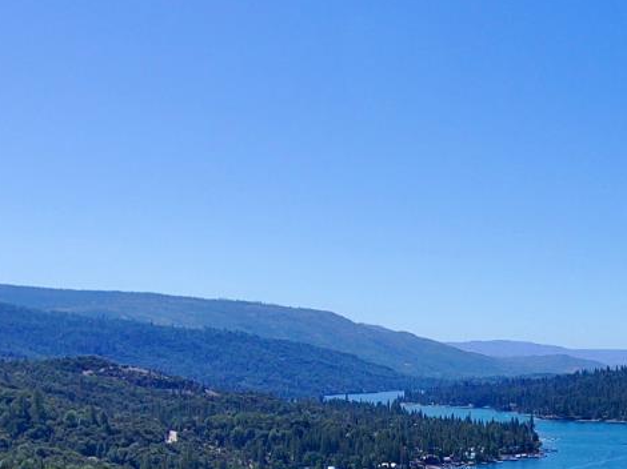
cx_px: 607
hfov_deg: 27.5
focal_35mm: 67
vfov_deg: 20.9
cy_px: 506
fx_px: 1213
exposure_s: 1/1711
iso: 101
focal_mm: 3.7
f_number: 2.8
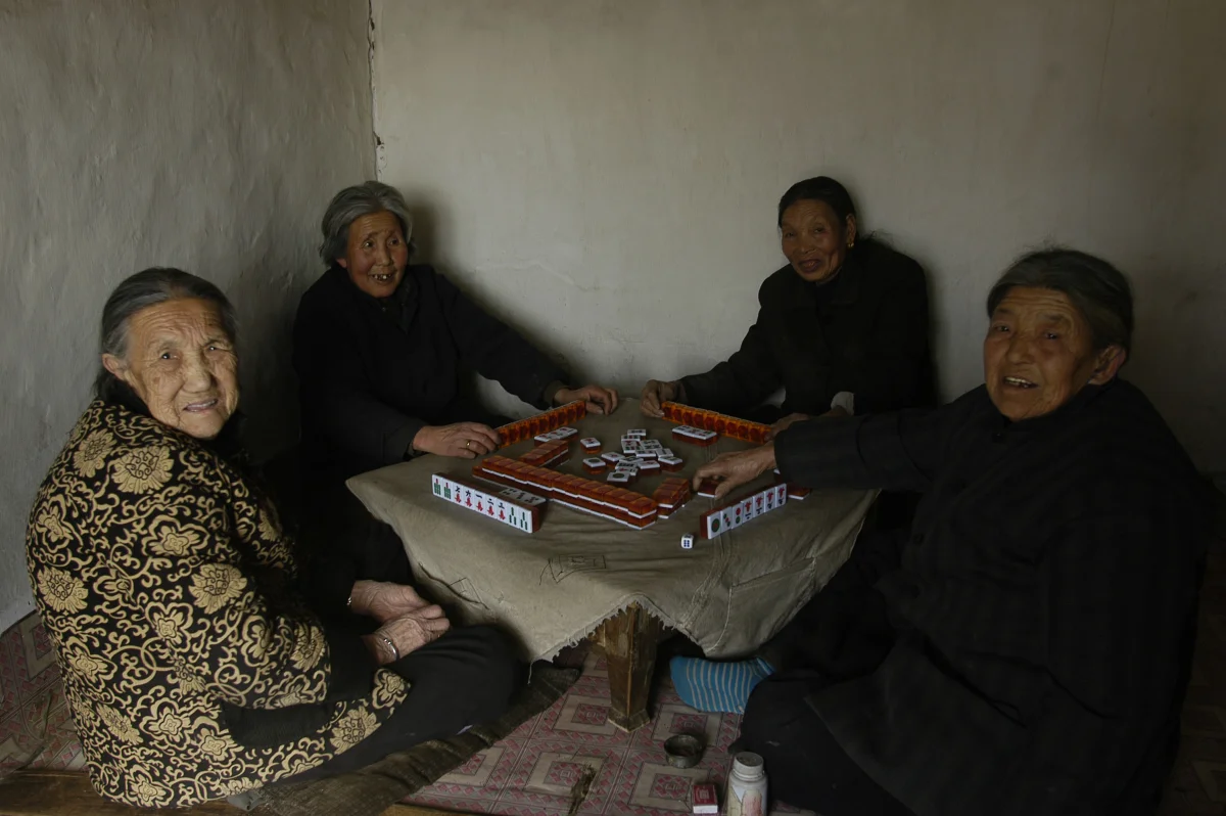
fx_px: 1021
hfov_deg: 62.0
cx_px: 613
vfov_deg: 43.5
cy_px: 408
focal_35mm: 30
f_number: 3.5
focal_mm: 20
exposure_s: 1/50
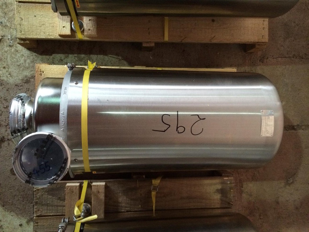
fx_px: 259
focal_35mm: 29
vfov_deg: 48.2
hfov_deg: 61.7
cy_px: 116
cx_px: 154
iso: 320
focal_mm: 4.15
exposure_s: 1/25
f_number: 2.2
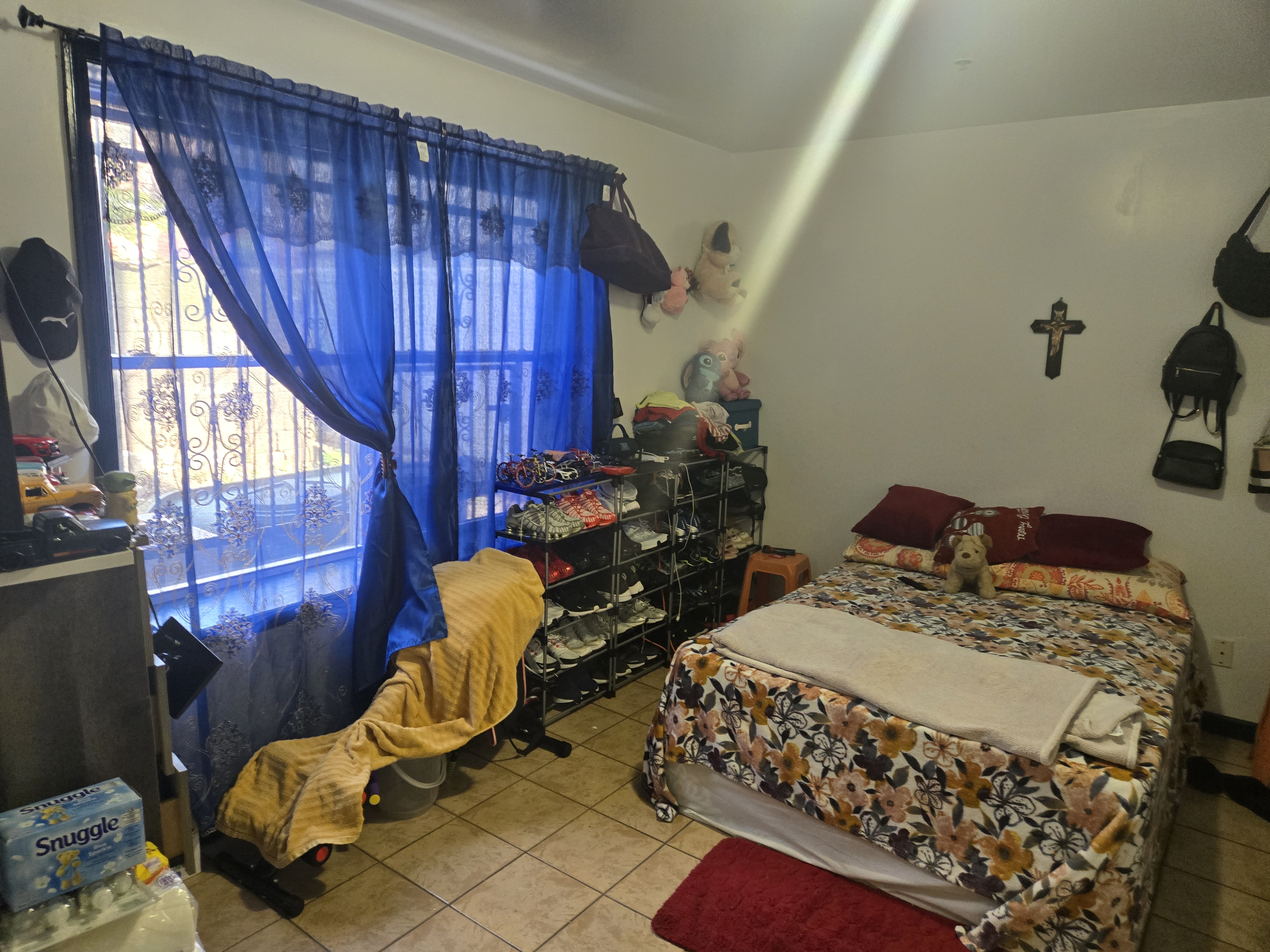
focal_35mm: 23
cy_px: 476
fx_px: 844
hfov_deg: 73.9
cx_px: 635
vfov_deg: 58.9
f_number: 1.8
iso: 400
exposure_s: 1/120
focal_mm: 5.4
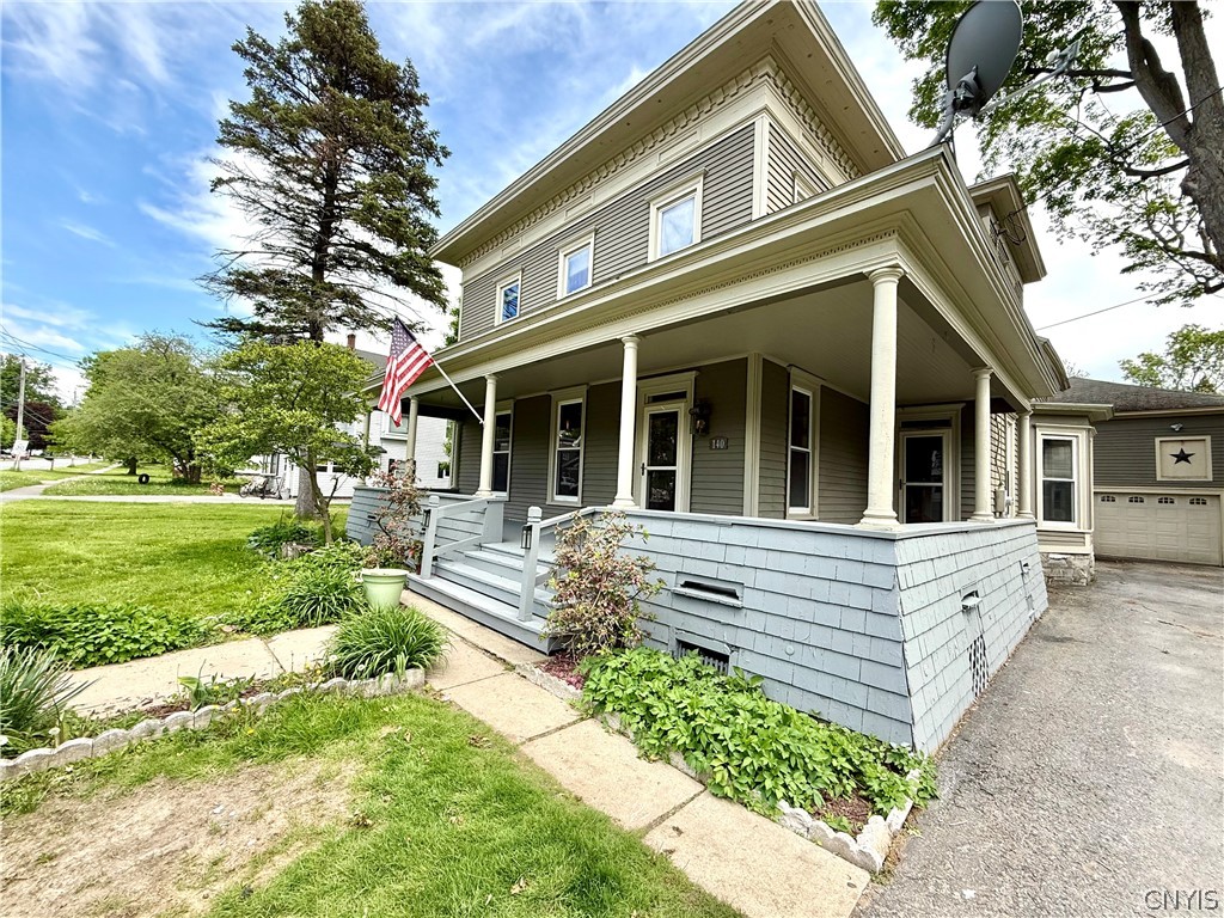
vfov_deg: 85.7
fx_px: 495
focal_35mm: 14
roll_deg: -2.4
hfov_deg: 102.1
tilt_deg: +3.7
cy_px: 459
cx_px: 612
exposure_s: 1/590
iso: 64
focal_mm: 2.22
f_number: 2.2
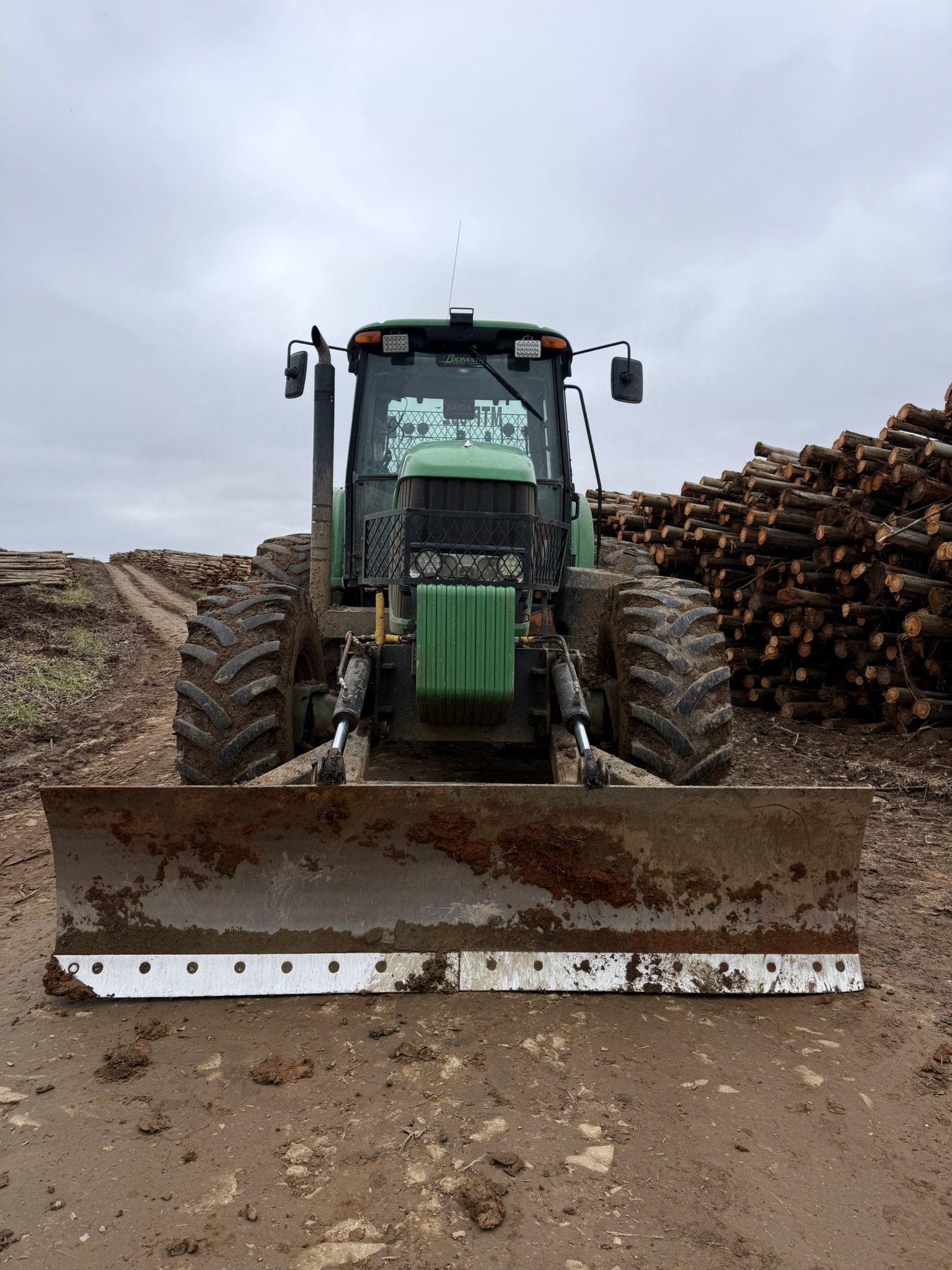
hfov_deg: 56.8
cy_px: 635
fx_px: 880
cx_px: 476
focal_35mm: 24
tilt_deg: +0.9
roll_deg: +2.1
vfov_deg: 71.6
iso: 80
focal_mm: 6.76
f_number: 1.78
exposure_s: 1/5319
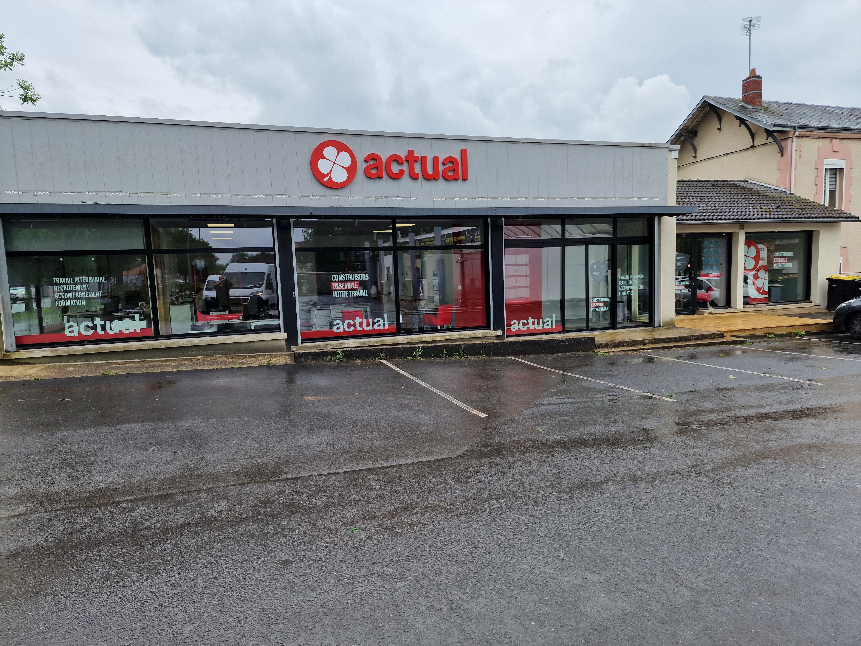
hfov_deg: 73.9
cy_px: 323
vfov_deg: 58.9
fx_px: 572
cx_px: 430
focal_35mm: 23
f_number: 1.8
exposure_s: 1/472
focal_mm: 6.4
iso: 50
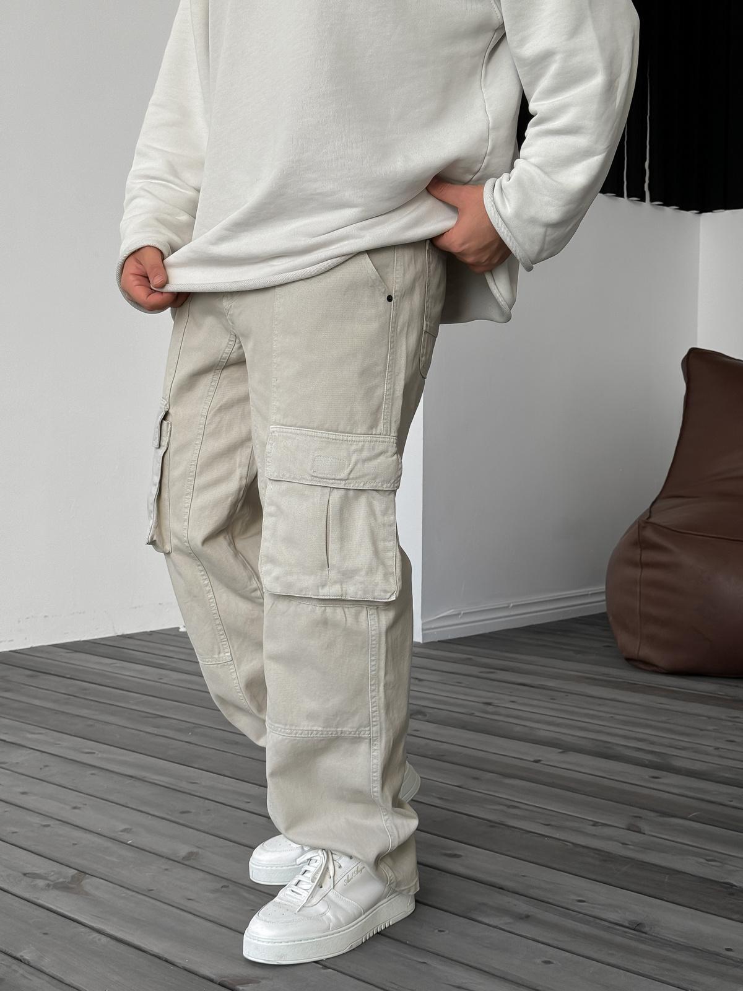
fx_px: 1374
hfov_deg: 30.3
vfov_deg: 39.7
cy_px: 496
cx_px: 372
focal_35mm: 48
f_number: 1.8
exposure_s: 1/140
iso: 64
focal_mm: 6.86
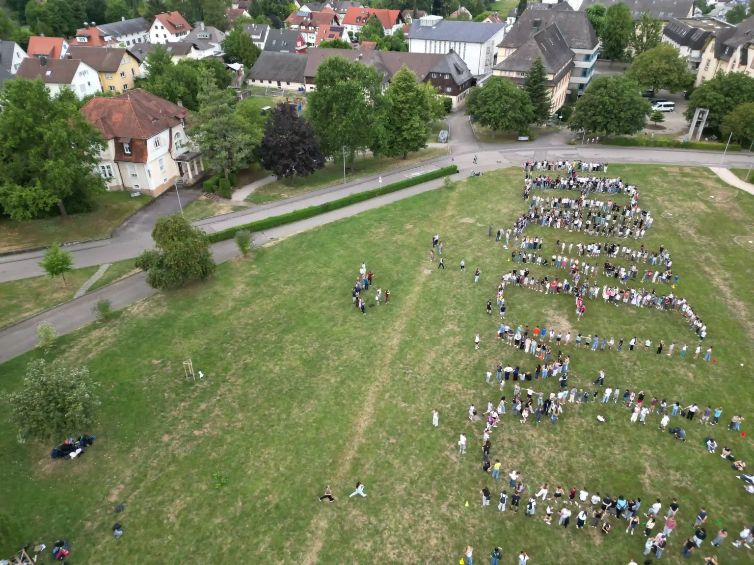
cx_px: 377
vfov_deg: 56.8
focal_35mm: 24
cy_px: 282
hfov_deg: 71.6
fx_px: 523
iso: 100
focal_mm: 6.72
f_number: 1.7
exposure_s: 1/640
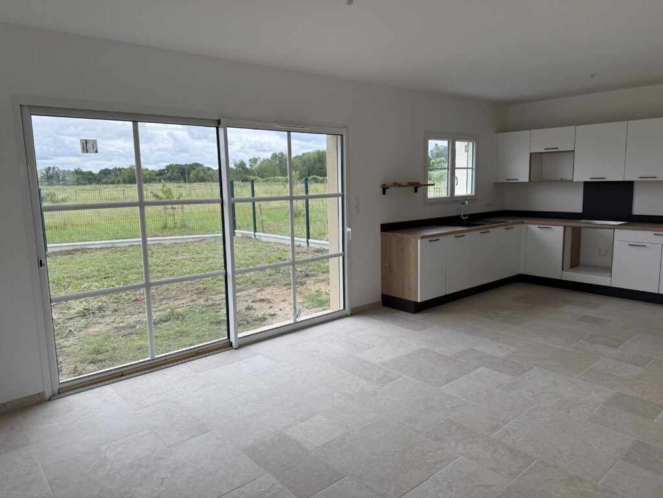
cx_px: 332
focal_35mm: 24
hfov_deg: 71.6
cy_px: 249
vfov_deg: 56.8
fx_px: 460
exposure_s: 1/909
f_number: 1.78
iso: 100
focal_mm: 6.76
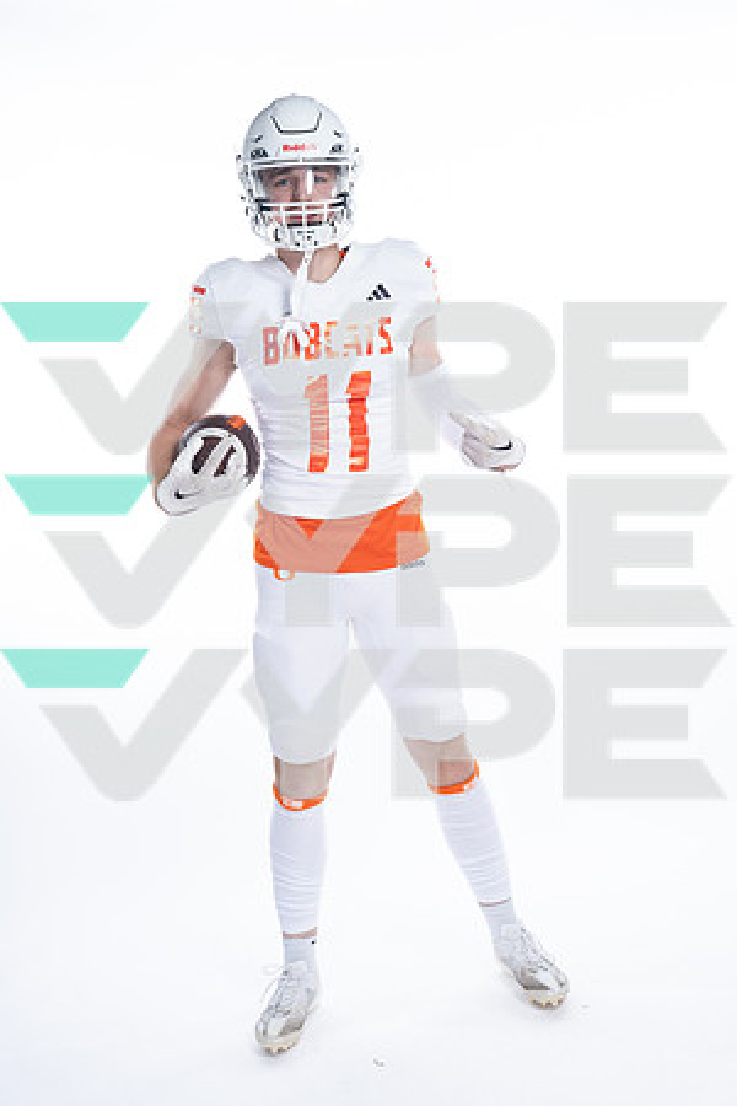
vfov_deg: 40.3
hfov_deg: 27.5
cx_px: 368
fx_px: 1505
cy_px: 553
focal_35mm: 49
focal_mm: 49
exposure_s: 1/250
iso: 400
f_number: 5.6
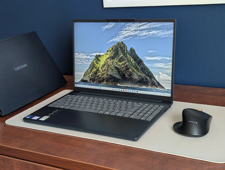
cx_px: 112
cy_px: 85
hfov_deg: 38.9
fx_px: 319
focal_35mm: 49
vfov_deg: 29.8
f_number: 1.68
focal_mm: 6.9
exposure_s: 1/26.1
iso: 19
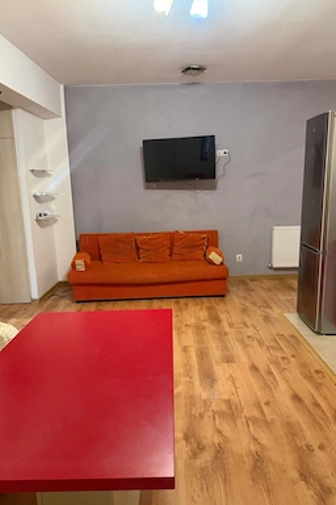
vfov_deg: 69.4
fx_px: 364
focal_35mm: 26
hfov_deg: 49.6
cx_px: 171
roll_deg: +0.6
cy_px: 249
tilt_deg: -11.4
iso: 640
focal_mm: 6.76
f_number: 1.78
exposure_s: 1/60
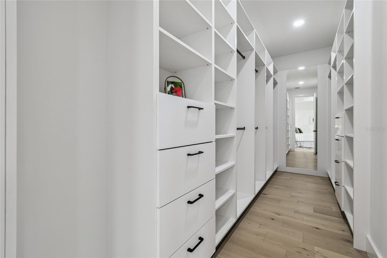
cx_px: 194
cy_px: 129
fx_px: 161
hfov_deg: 100.4
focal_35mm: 15
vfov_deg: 77.3
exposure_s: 1/3.33
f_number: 7.1
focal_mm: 10
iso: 100
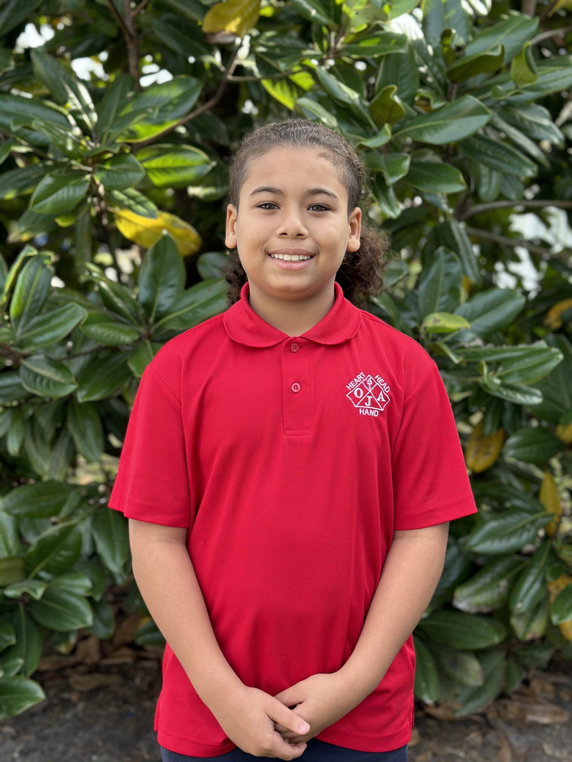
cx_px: 286
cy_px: 381
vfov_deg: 39.7
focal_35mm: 48
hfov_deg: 30.3
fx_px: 1058
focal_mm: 6.86
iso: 80
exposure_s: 1/880
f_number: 1.78
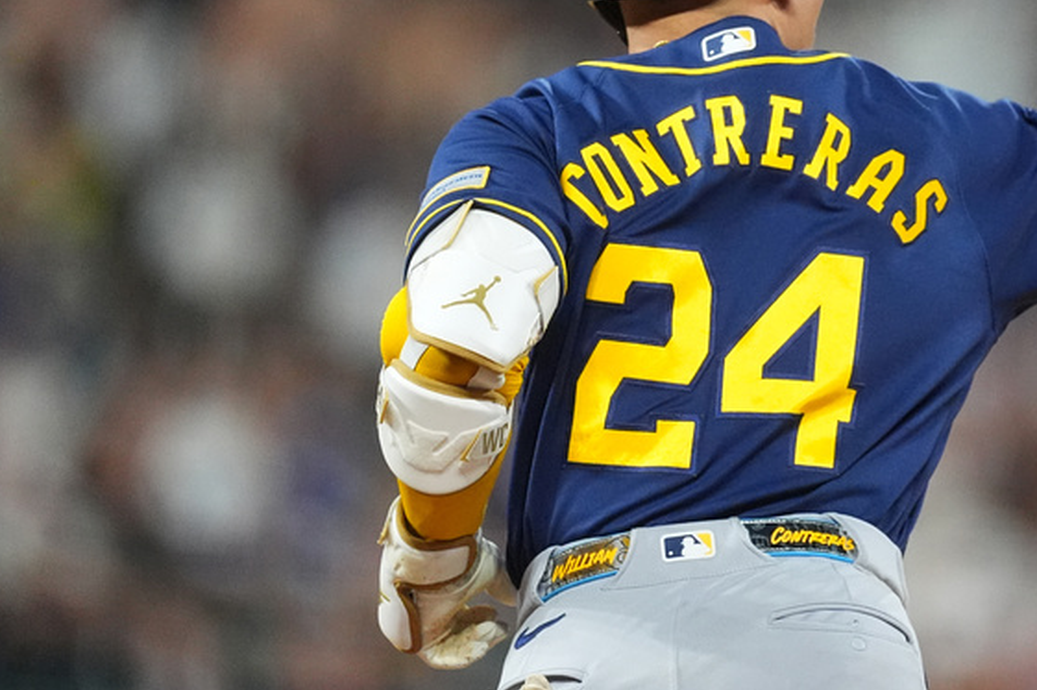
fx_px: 31542
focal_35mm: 1096
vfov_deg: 1.3
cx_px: 771
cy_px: 168
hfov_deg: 1.9
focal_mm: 600
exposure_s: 1/2000
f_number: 4
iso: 6400
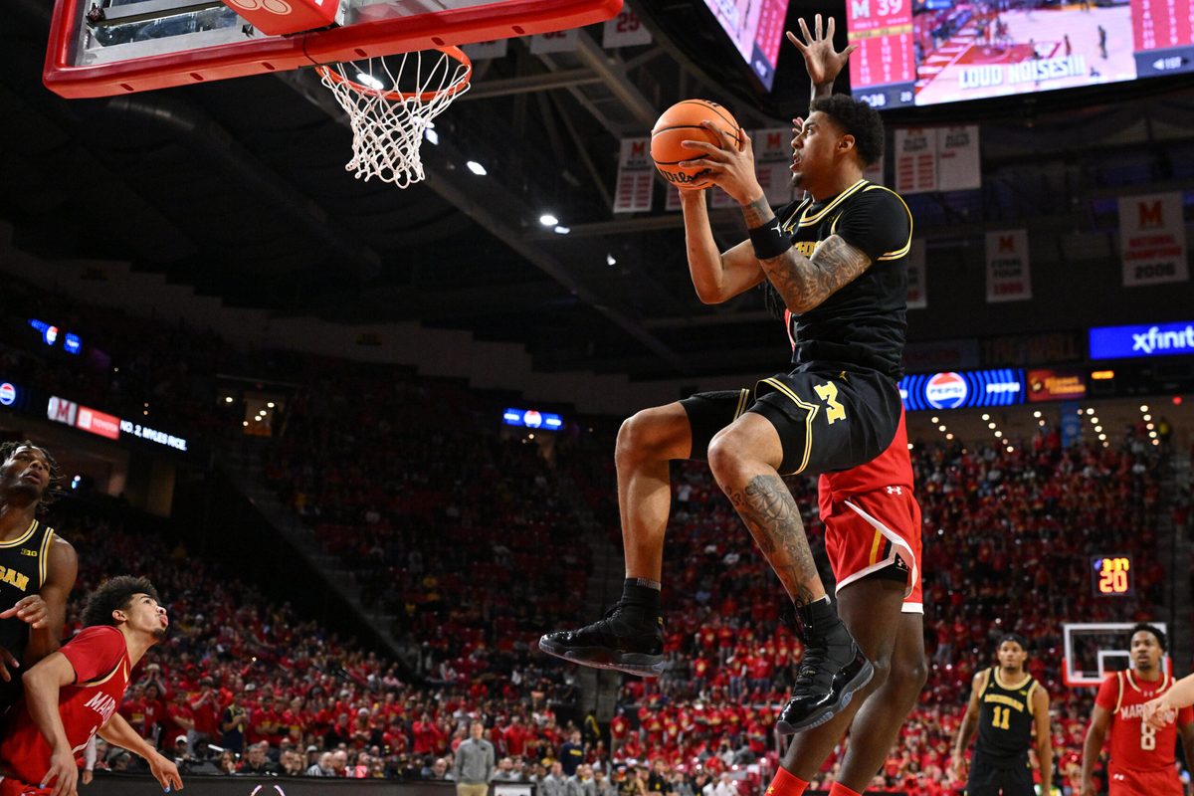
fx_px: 1161
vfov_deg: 37.9
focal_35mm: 35
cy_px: 398
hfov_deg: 54.4
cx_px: 597
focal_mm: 35
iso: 4000
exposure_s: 1/1600
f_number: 2.8
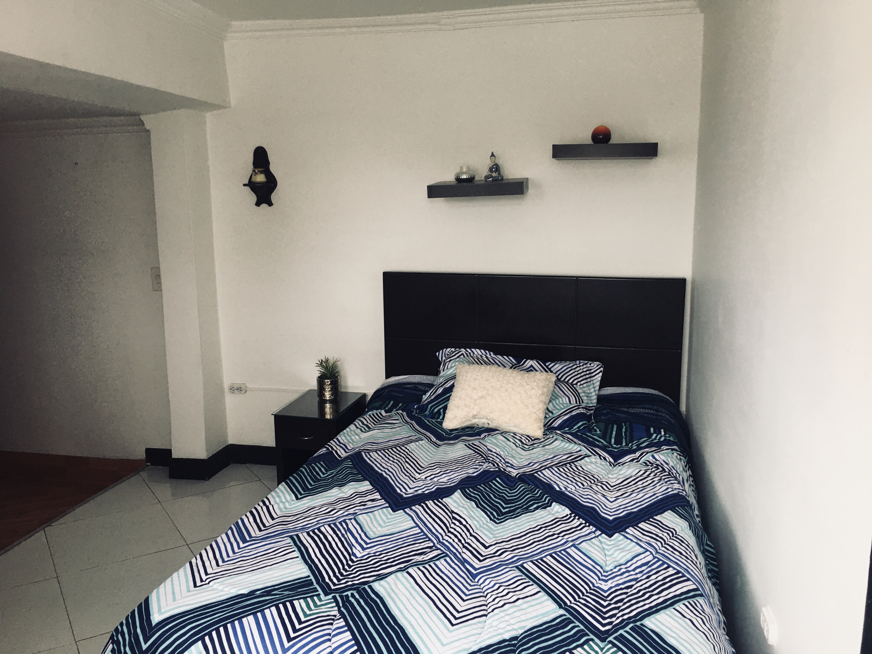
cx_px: 436
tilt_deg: -9.9
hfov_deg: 61.7
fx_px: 731
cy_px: 327
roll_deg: +0.8
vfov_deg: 48.2
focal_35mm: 29
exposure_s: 1/30
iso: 32
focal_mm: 4.15
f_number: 2.2
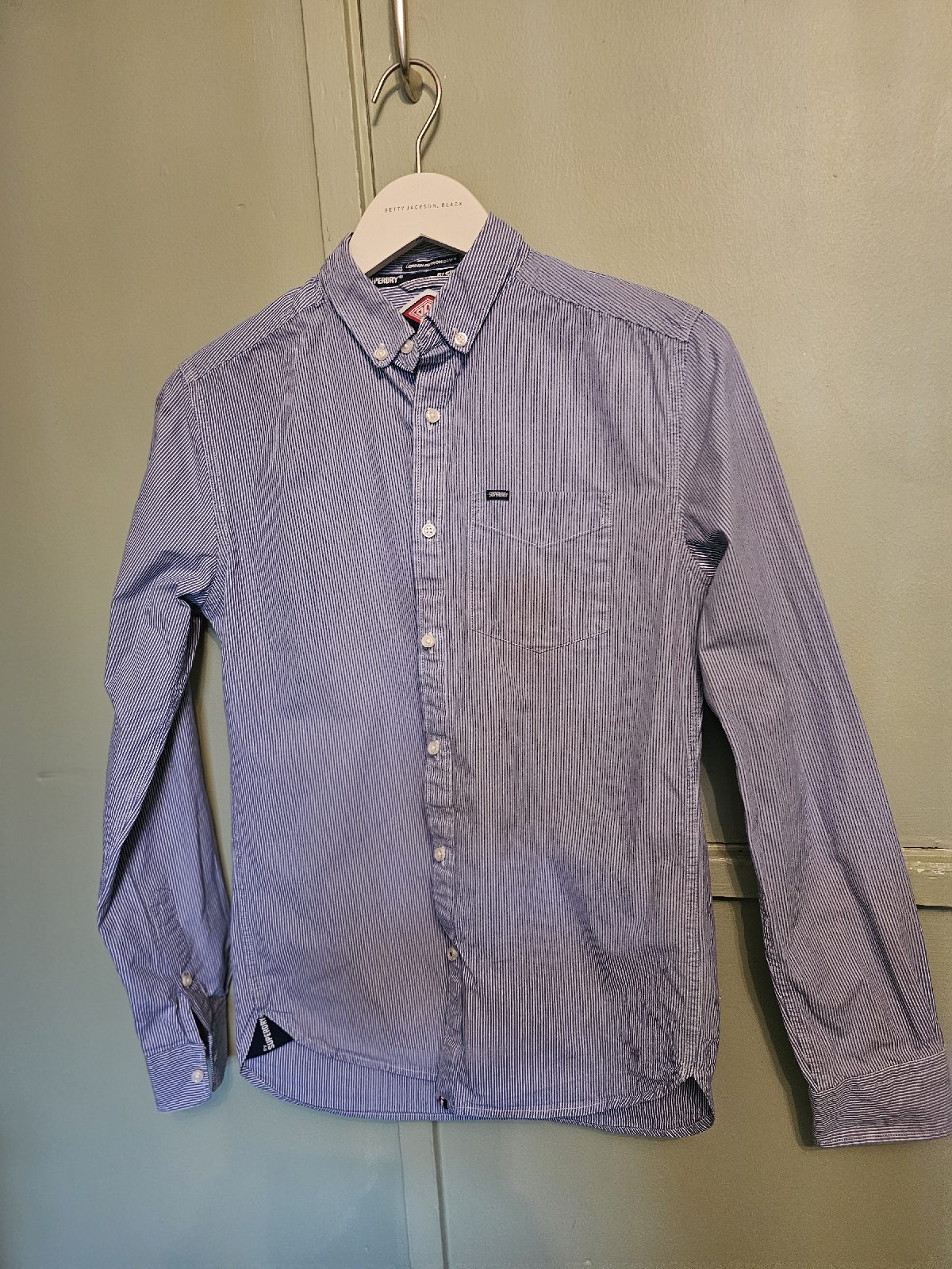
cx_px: 476
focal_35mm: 23
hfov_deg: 58.9
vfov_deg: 73.9
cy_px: 634
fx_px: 843
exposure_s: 1/25.1
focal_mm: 6.3
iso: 640
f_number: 1.7
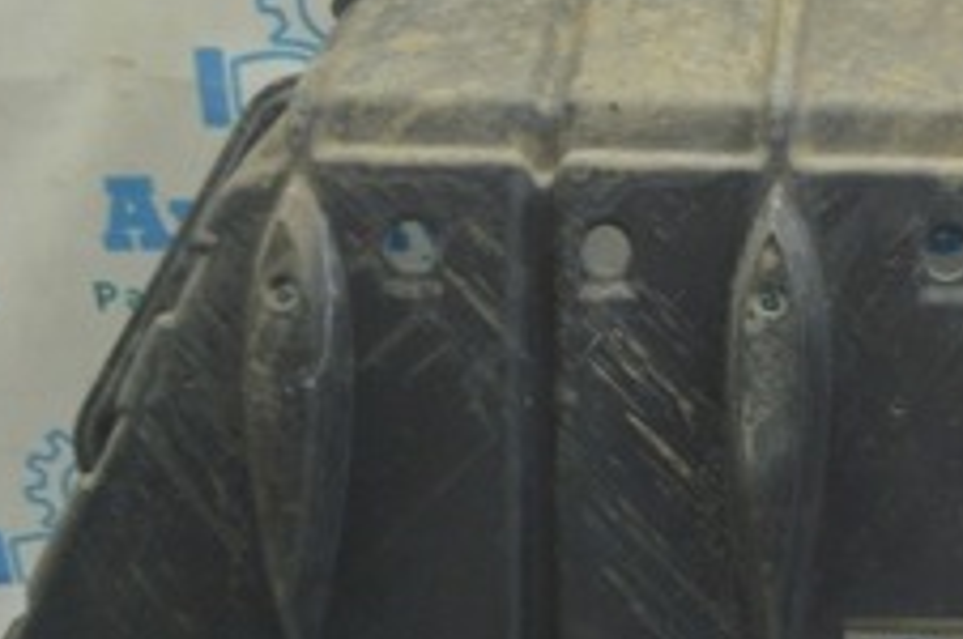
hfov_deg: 22.4
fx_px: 2270
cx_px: 1099
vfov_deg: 15.9
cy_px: 479
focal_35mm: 85
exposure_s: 1/20
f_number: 5.6
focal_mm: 20
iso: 400
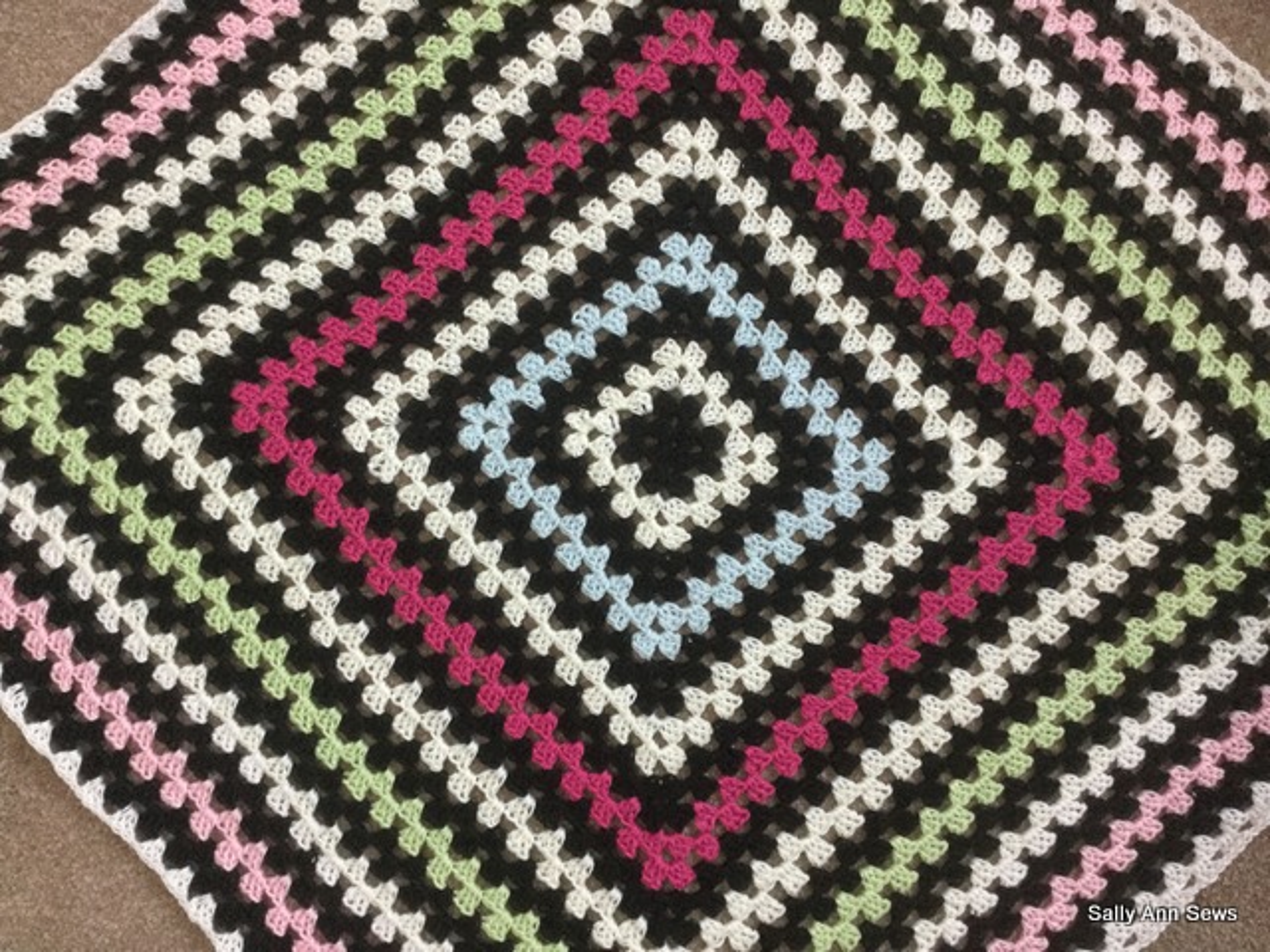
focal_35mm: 31
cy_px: 476
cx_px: 635
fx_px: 1137
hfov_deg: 58.4
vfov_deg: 45.4
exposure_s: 1/33
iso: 200
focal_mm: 3.3
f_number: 2.4
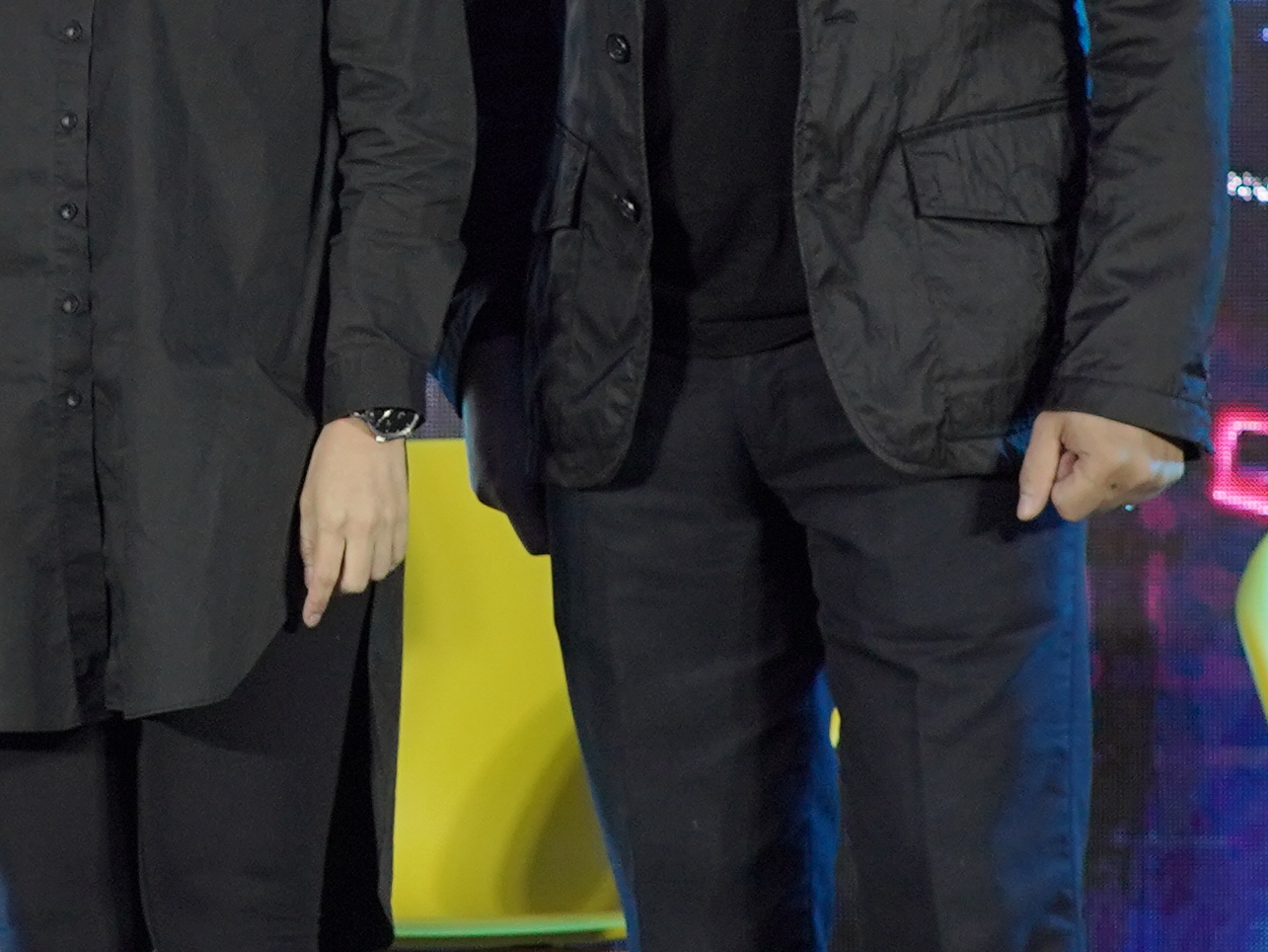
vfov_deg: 4.0
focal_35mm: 374
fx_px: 13701
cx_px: 90
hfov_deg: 5.3
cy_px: -77
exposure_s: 1/200
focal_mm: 85
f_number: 4
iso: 800
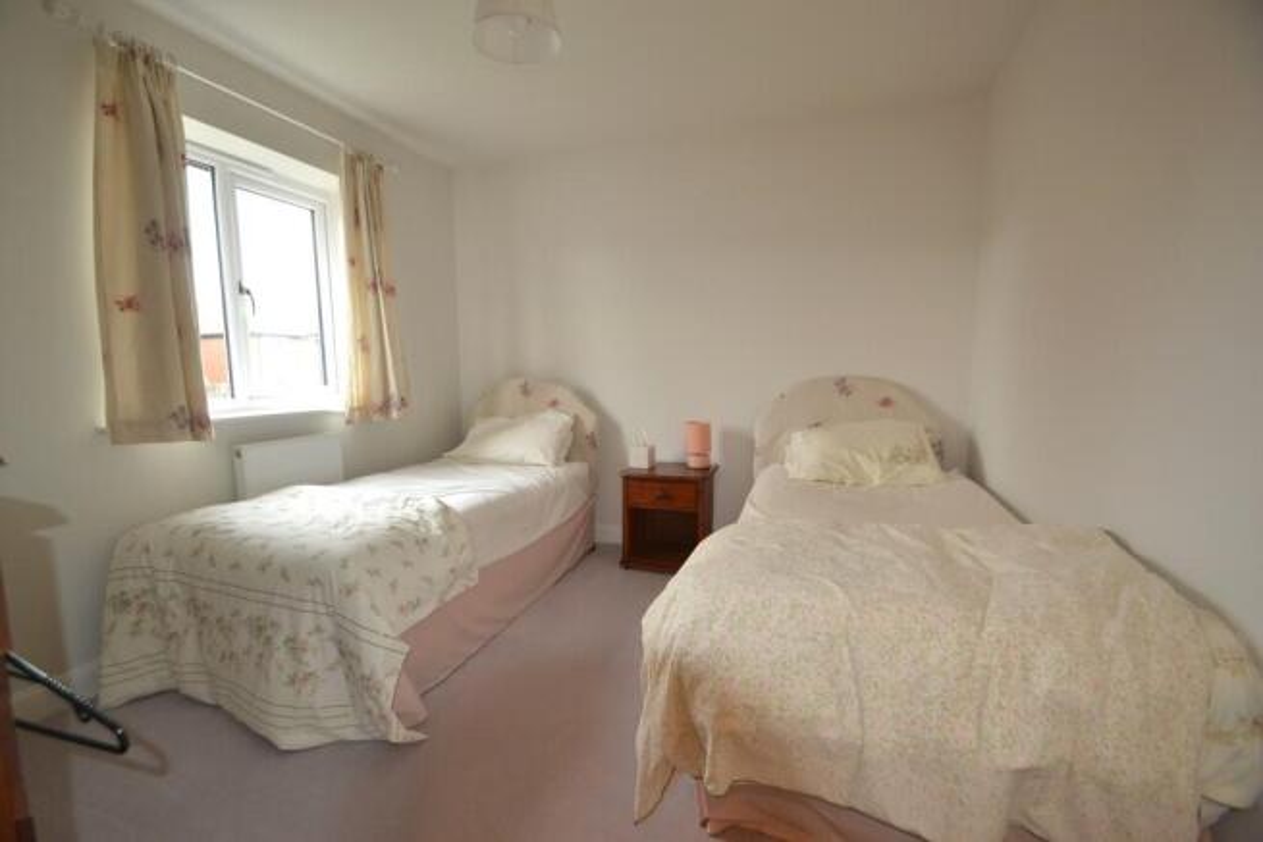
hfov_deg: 100.4
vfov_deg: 77.4
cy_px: 421
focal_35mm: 15
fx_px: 526
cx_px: 632
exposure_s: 1/60
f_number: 3.5
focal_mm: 10
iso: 560
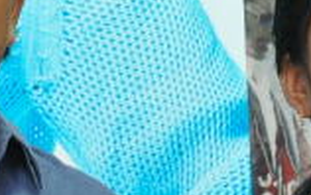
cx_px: -278
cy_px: 323
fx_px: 1758
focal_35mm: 207
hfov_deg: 9.5
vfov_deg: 6.2
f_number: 5.6
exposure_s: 1/60
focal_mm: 21
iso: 800
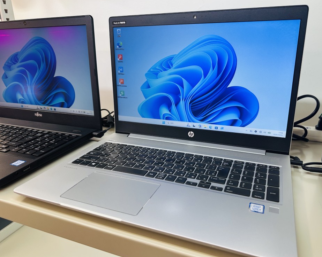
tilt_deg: -19.1
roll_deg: +1.3
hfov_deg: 66.0
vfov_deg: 54.9
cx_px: 173
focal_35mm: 26
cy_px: 132
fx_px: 248
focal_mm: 6.86
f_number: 1.78
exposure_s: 1/100
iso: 160
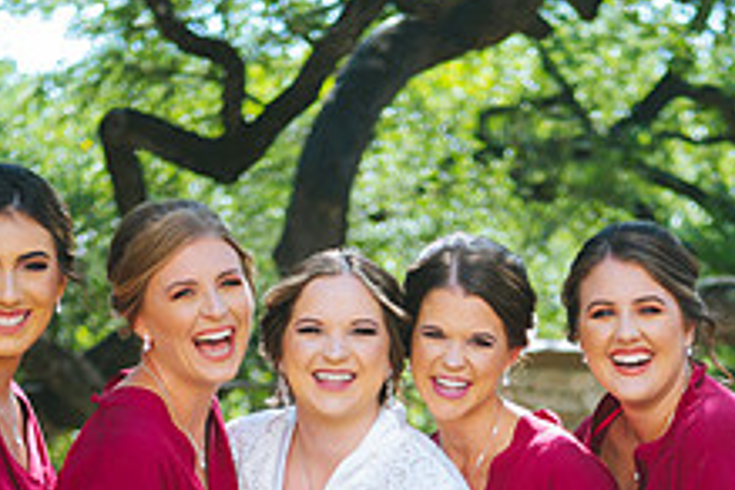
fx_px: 3348
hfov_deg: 12.5
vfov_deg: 8.3
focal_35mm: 164
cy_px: 601
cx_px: 443
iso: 250
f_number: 2.8
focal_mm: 62
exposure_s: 1/640
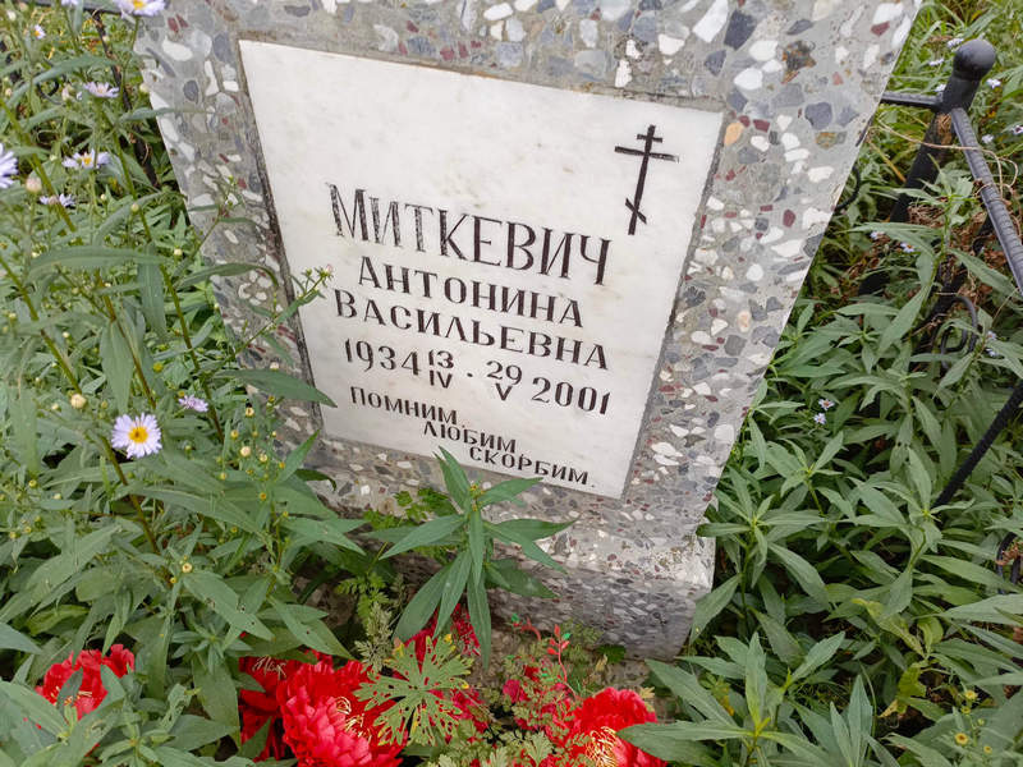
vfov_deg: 54.9
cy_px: 384
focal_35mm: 25
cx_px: 512
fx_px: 739
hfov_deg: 69.4
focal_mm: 4.76
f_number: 1.69
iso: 123
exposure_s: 1/100
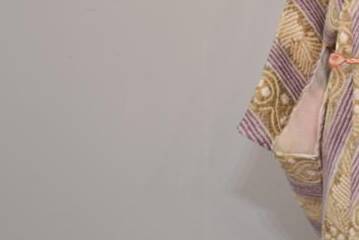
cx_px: 444
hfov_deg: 9.2
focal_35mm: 220
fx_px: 2195
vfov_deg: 6.2
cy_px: 75
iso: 400
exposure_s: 1/60
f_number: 4.5
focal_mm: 48
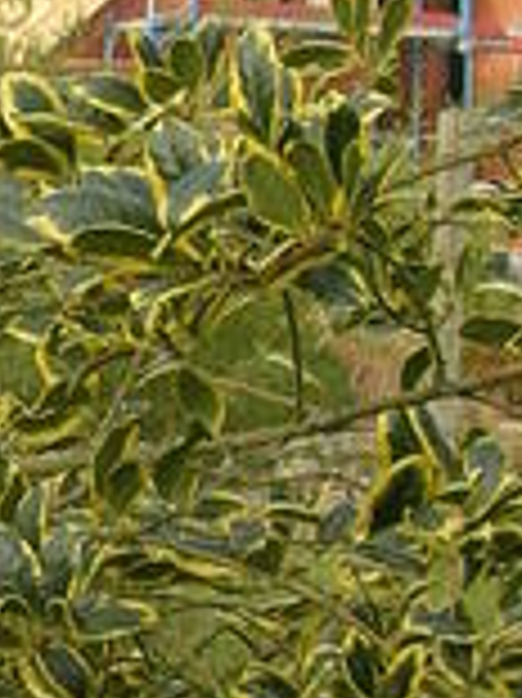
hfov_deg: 6.3
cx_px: -410
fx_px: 4611
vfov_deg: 8.6
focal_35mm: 229
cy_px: 768
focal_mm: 7.8
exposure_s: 1/106
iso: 64
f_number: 4.8
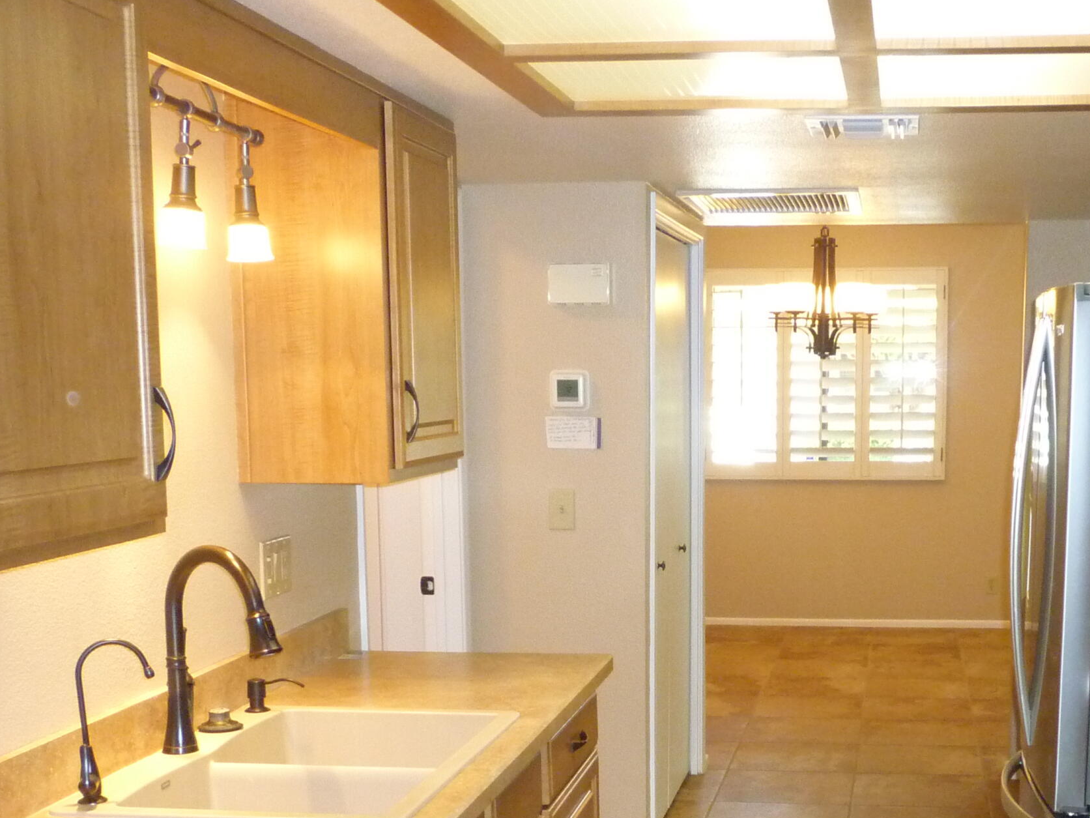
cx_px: 711
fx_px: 1638
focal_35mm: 52
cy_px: 694
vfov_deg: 27.3
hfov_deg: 36.5
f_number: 3.3
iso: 400
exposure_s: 1/30
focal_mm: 5.2
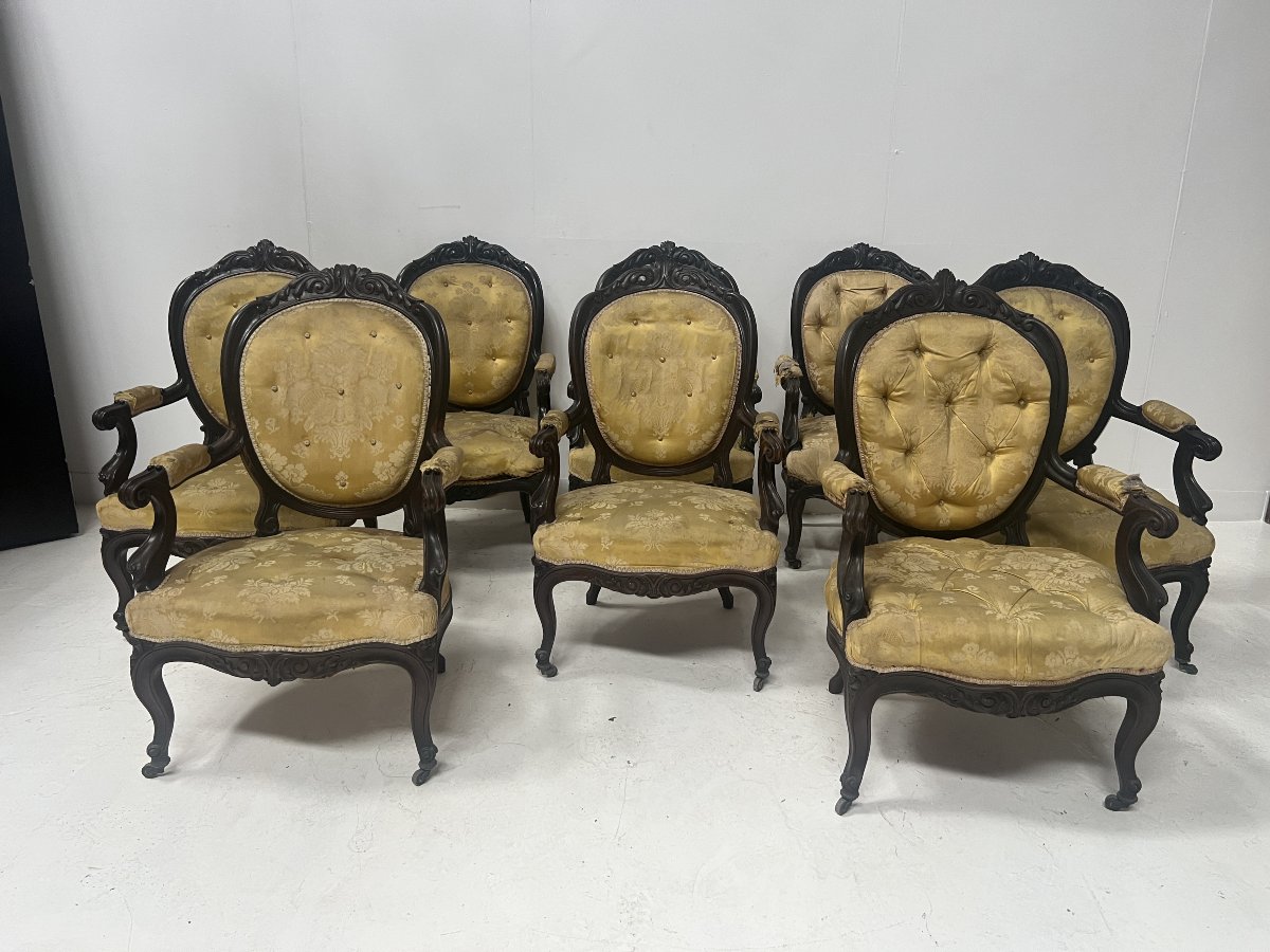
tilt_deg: -17.5
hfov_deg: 67.3
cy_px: 476
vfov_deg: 53.1
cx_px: 635
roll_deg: -0.4
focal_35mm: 26
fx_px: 954
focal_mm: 5.7
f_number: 1.5
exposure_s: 1/75
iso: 125
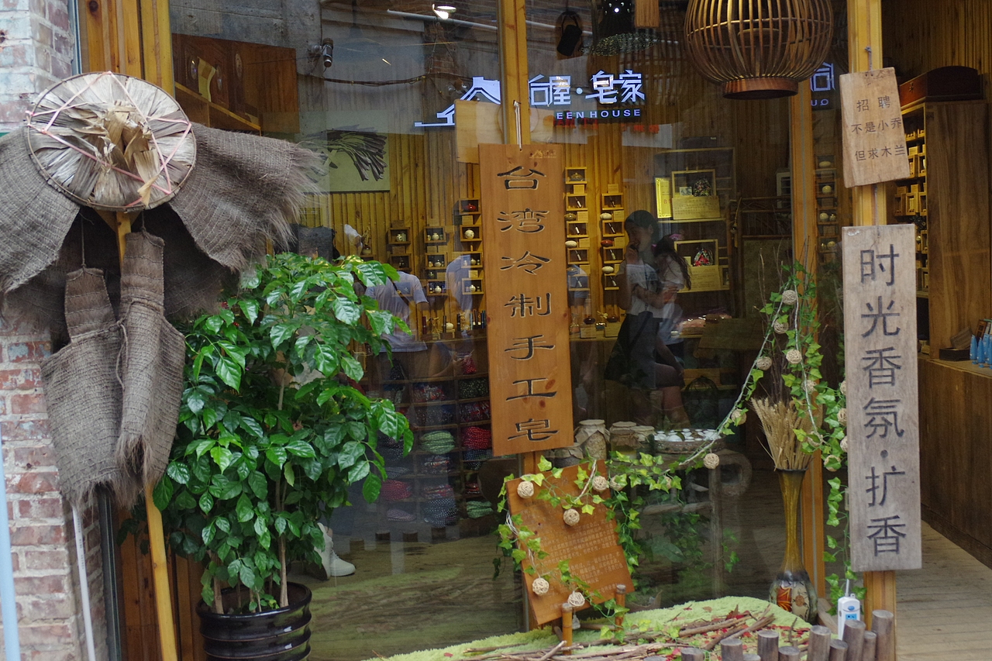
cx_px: 496
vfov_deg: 31.9
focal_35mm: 42
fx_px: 1157
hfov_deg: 46.4
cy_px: 330
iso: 1600
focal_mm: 28
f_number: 4.5
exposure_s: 1/160
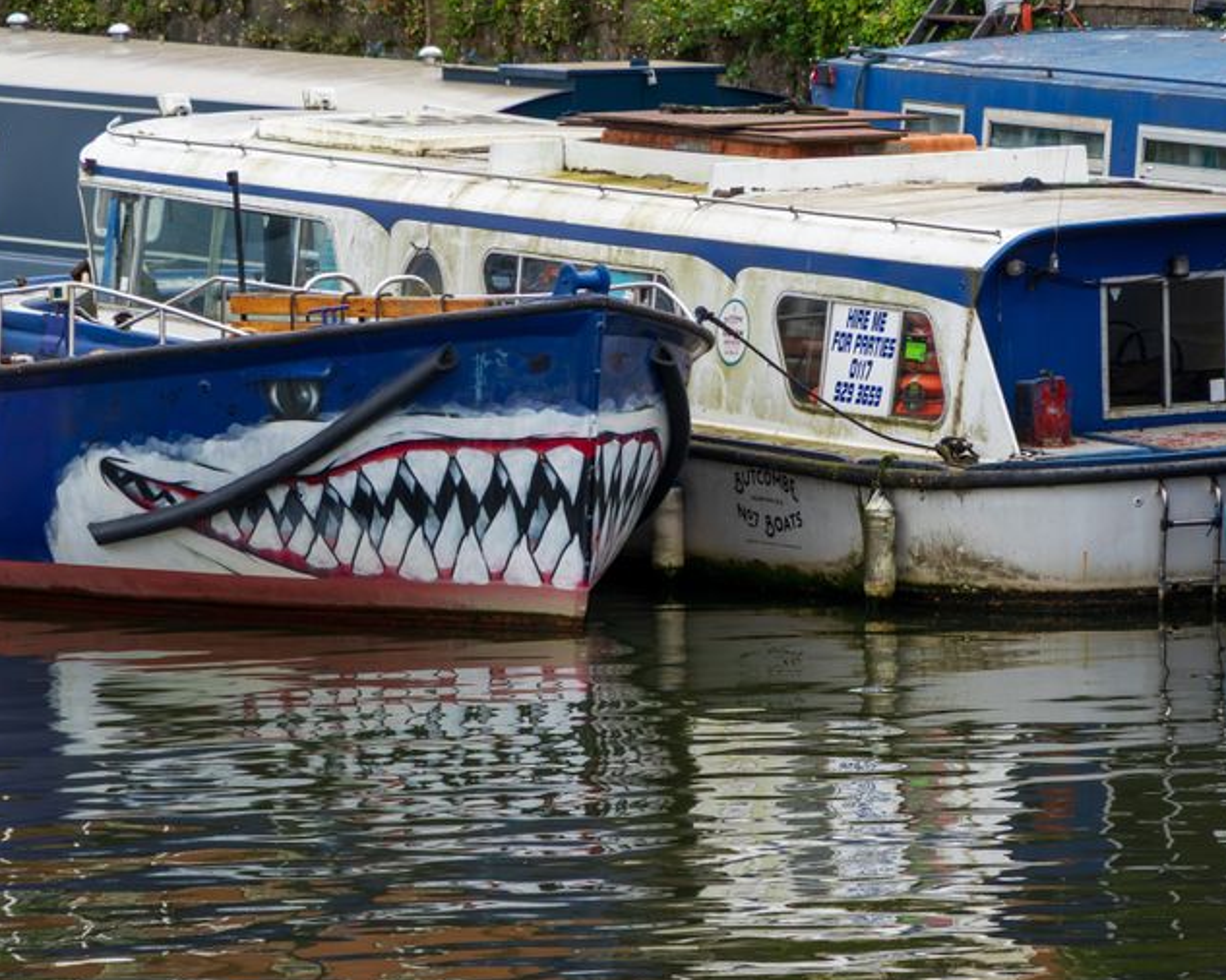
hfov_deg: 5.4
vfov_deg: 4.3
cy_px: 414
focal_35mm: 356
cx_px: 585
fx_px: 12913
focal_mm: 200
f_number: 6.3
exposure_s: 1/250
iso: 160
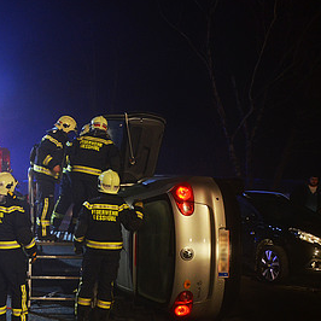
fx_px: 501
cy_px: 183
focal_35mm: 48
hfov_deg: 33.8
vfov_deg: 35.5
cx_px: 39
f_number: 3.8
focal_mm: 21
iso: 800
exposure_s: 1/50
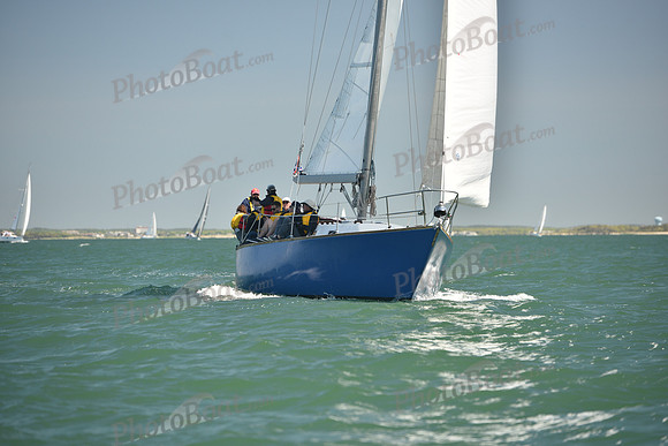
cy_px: 223
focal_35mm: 170
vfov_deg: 8.1
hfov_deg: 12.1
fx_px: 3155
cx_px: 334
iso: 250
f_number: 4
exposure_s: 1/800
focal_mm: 170
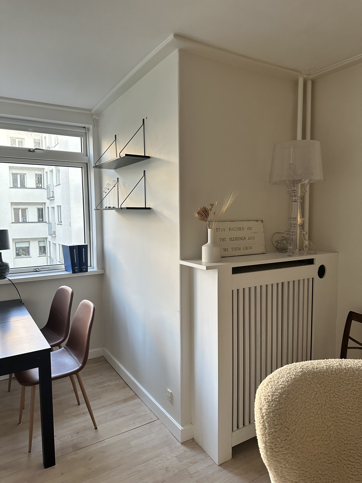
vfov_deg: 71.6
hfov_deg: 56.8
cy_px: 242
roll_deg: +0.0
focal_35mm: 24
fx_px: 335
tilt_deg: -5.4
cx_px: 181
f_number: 1.78
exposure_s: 1/121
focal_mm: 6.86
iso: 200
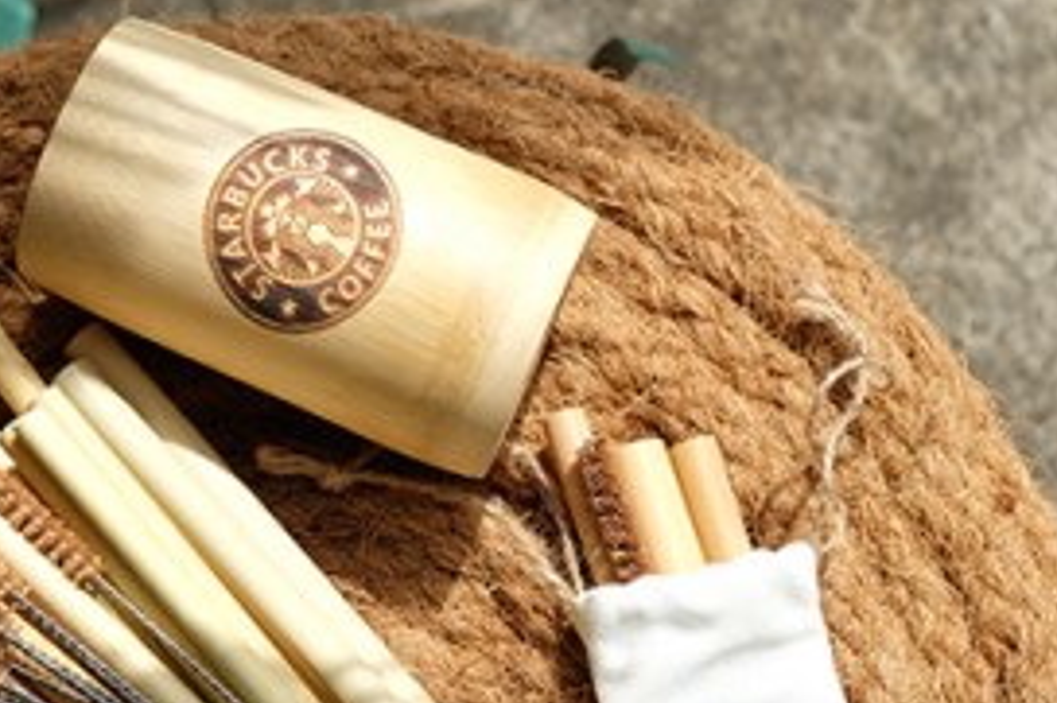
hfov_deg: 25.5
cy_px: 561
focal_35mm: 79
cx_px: 301
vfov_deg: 17.1
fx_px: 2318
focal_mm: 28.9
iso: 200
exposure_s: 1/1800
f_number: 3.6
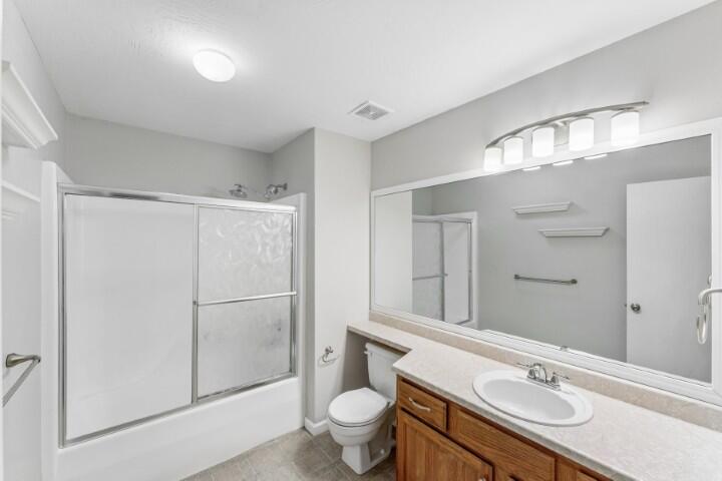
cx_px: 361
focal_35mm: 14
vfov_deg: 81.2
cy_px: 240
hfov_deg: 104.3
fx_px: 281
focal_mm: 14
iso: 400
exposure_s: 1/20
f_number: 13
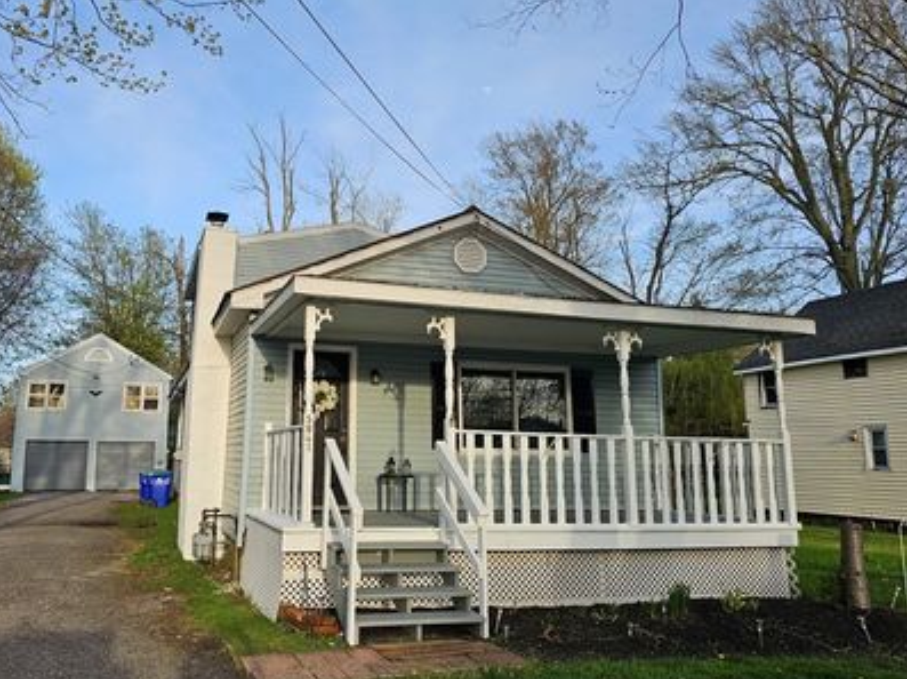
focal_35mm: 29
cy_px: 314
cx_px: 363
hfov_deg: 61.2
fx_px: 759
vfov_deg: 48.1
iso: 10
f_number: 1.7
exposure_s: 1/311
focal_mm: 6.3
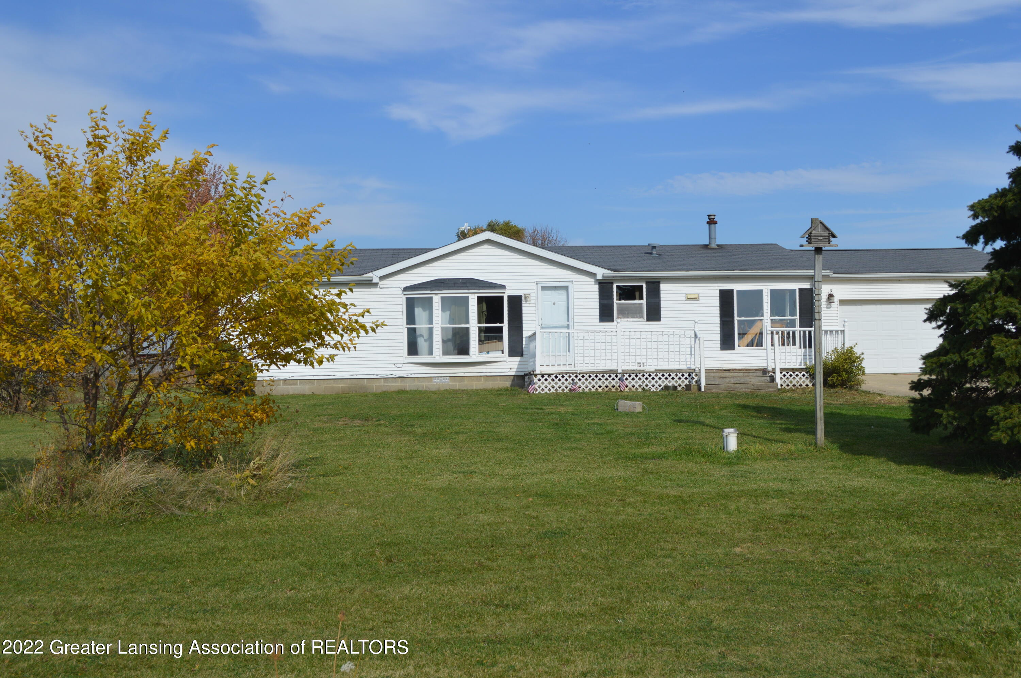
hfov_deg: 53.2
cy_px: 339
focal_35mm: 36
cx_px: 510
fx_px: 1020
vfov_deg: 36.8
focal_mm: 24
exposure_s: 1/320
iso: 100
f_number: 9
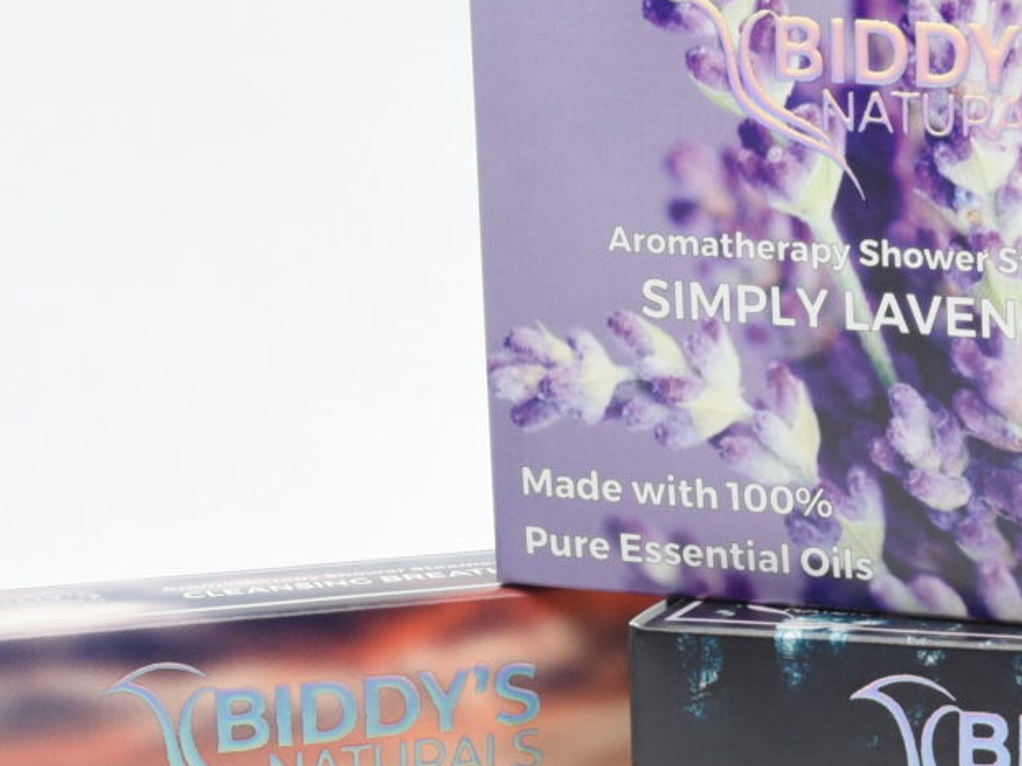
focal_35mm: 199
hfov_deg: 9.7
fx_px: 5874
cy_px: 286
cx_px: 1456
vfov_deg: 7.5
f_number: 16
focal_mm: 50
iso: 800
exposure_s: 1/50
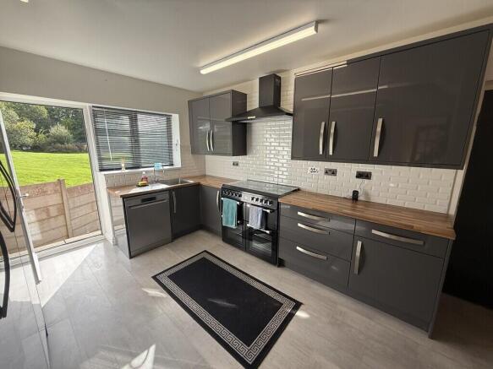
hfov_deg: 102.1
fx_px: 199
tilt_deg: -10.3
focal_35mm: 14
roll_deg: +0.4
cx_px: 246
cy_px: 184
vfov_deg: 85.7
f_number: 2.2
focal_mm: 2.22
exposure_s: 1/228
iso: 64
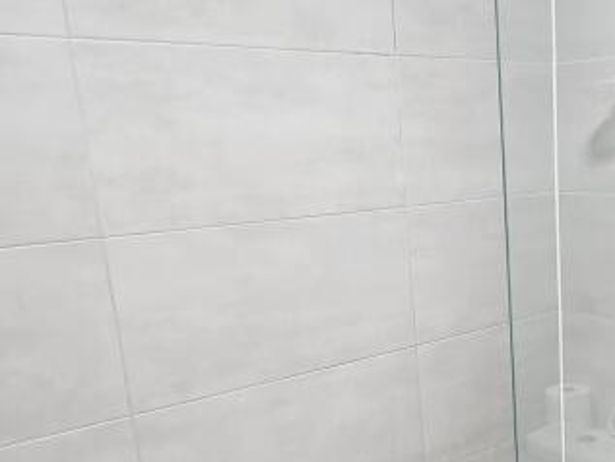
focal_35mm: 42
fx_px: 746
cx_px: 528
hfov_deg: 41.9
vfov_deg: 33.3
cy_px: 373
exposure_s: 1/50
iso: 320
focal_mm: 2.2
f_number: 2.2
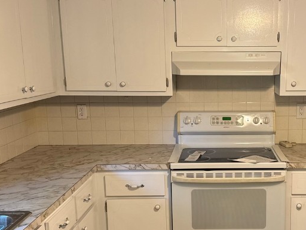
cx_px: 217
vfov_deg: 30.1
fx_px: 424
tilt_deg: -12.9
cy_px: 143
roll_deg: -0.1
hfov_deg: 38.9
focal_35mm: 48
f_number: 1.78
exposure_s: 1/60
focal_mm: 6.76
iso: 160
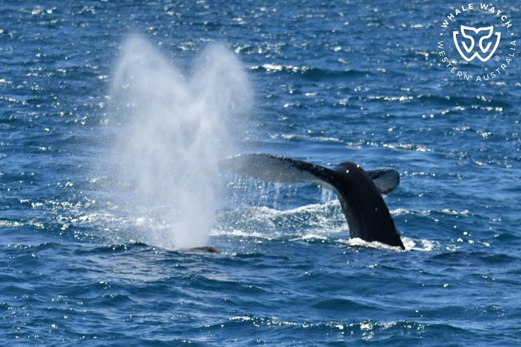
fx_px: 3038
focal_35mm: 210
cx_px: 260
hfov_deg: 9.8
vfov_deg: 6.5
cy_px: 174
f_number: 5.3
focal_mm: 210
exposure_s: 1/8000
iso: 900
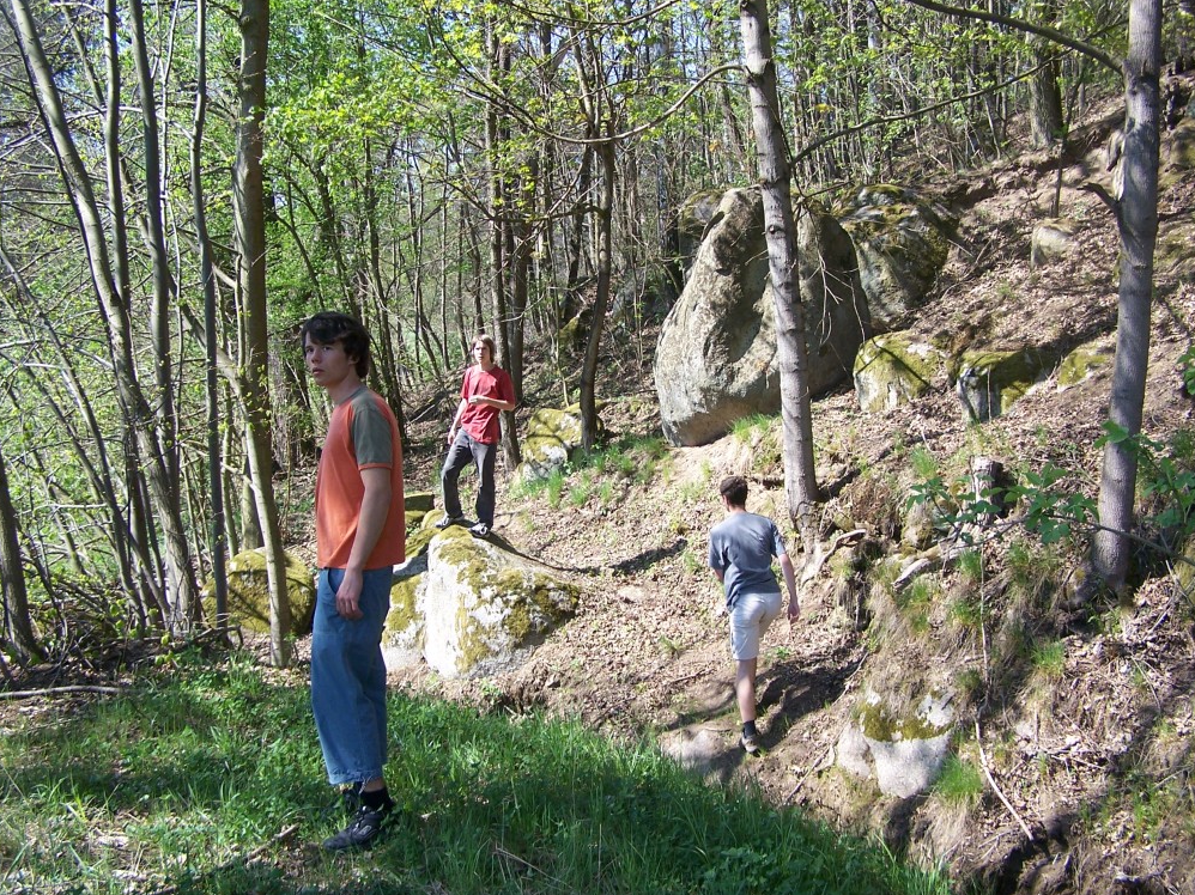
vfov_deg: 36.8
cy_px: 451
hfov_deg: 47.9
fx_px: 1346
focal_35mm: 39
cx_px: 598
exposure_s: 1/320
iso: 80
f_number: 2.8
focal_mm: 6.3
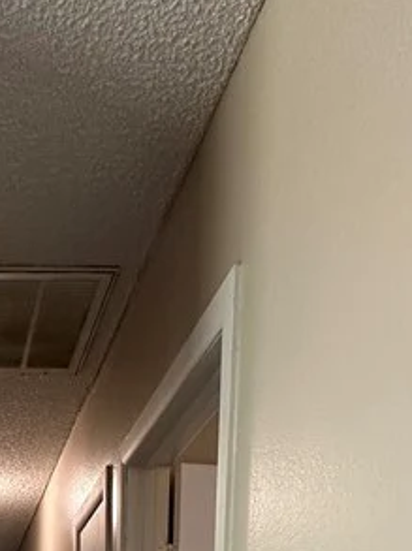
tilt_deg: -11.0
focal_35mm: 49
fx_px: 779
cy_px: 884
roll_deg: +0.4
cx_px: -8
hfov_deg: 27.7
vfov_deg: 25.5
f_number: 2.2
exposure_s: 1/60
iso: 200
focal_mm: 2.22
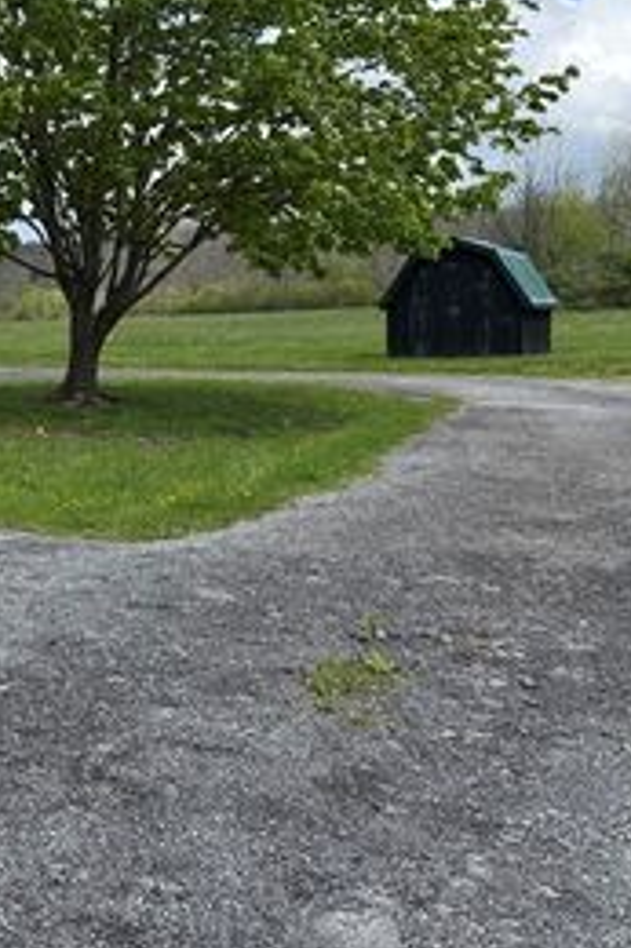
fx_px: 1264
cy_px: 363
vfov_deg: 40.9
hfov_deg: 24.6
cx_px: -175
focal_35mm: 48
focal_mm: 6.76
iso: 100
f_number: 1.78
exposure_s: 1/3759
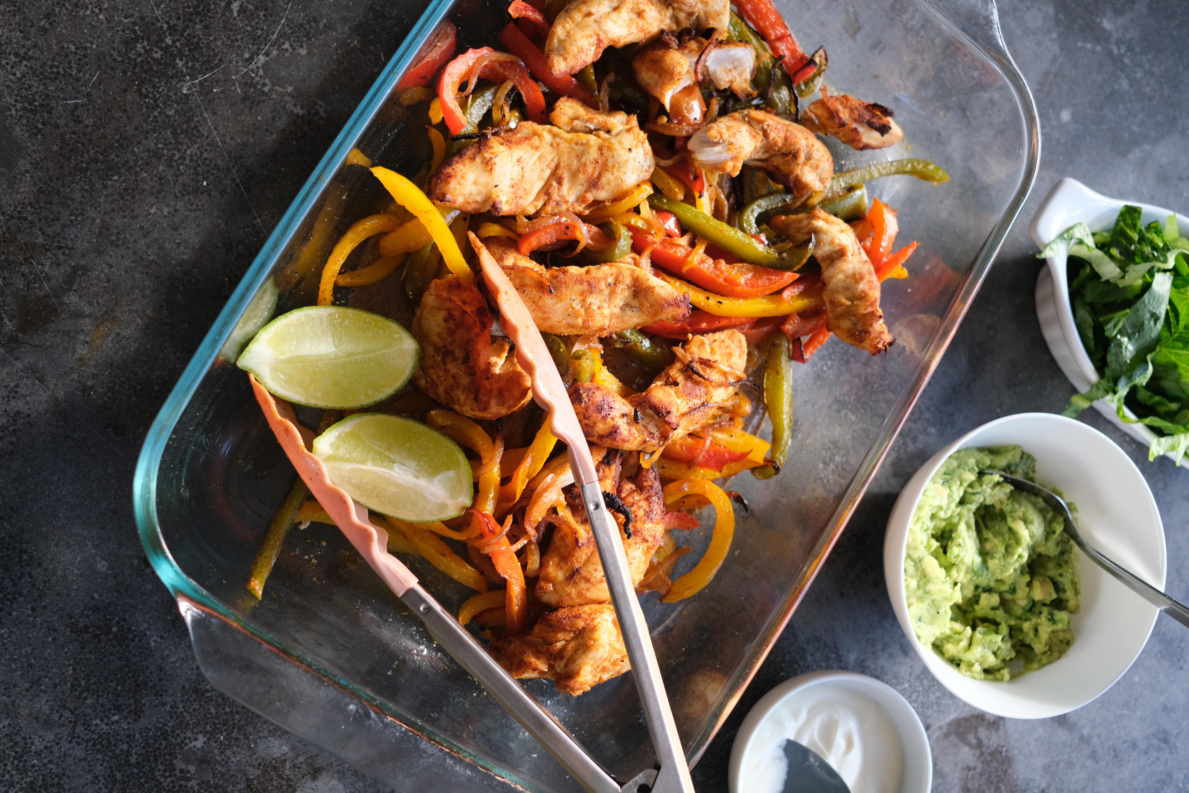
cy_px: 396
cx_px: 594
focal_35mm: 35
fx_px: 1156
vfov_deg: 37.9
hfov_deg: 54.4
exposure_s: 1/220
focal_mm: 23
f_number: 2.8
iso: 320
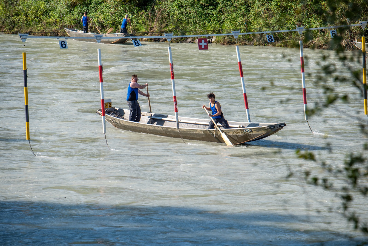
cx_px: 184
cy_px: 123
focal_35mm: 200
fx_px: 2045
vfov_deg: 6.9
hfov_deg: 10.3
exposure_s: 1/1000
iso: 200
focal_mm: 200
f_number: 5.6
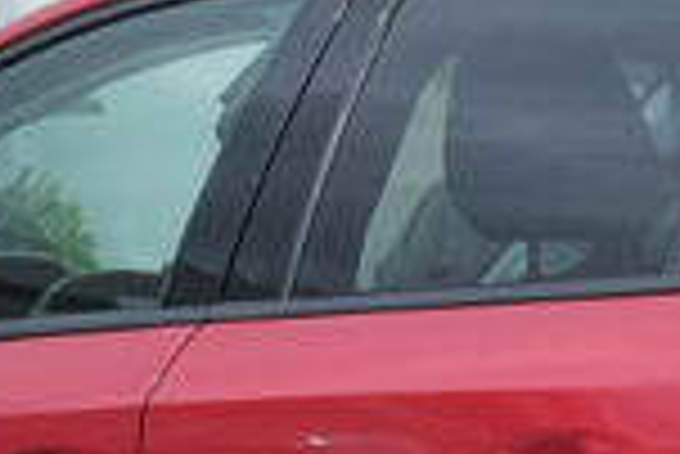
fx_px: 6164
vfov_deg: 4.2
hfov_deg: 6.3
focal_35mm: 326
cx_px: 730
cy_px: 591
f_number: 9
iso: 160
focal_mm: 32.3
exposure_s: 1/250
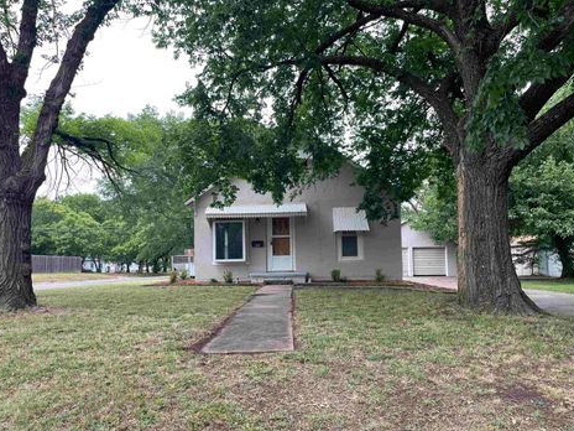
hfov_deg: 63.4
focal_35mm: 28
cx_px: 275
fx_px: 464
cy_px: 231
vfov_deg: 49.7
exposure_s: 1/123
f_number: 1.6
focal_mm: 4.2
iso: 32
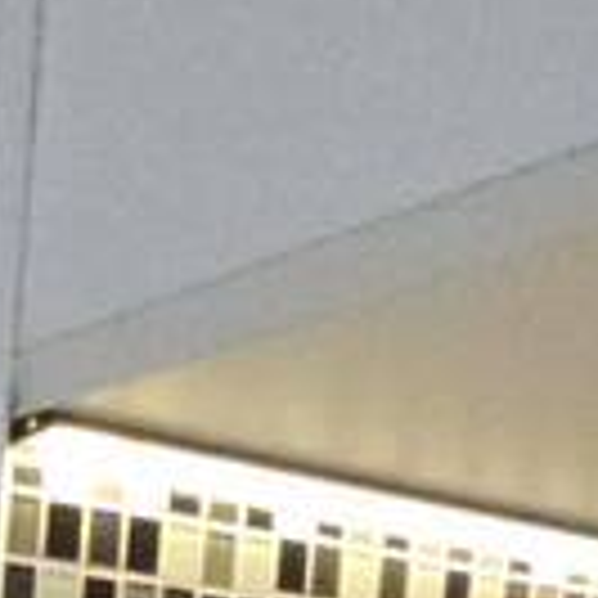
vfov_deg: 13.7
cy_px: 1421
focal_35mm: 93
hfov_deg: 11.3
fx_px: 1818
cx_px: -1200
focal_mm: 1.7
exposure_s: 1/60
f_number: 2.2
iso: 500
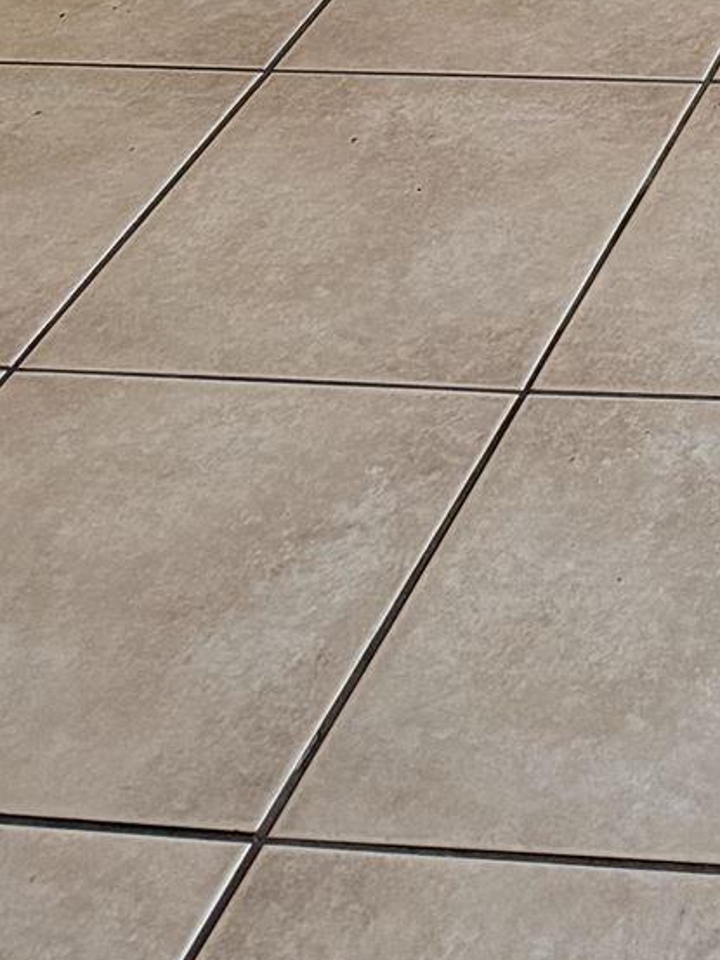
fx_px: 2772
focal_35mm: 100
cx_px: 1332
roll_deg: +2.8
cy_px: -934
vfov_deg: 15.7
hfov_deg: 13.2
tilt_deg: -12.3
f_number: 1.78
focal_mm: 6.76
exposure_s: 1/60
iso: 400
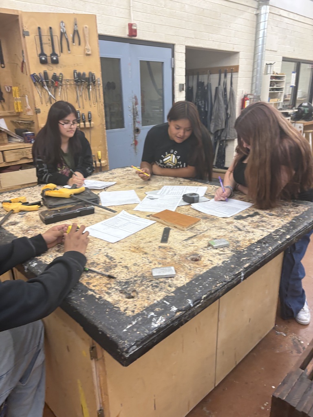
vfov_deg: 67.3
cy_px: 208
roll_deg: +0.9
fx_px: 313
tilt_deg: -19.3
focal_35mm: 26
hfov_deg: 53.1
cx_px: 156
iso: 100
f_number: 1.6
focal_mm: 5.96
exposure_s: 1/65
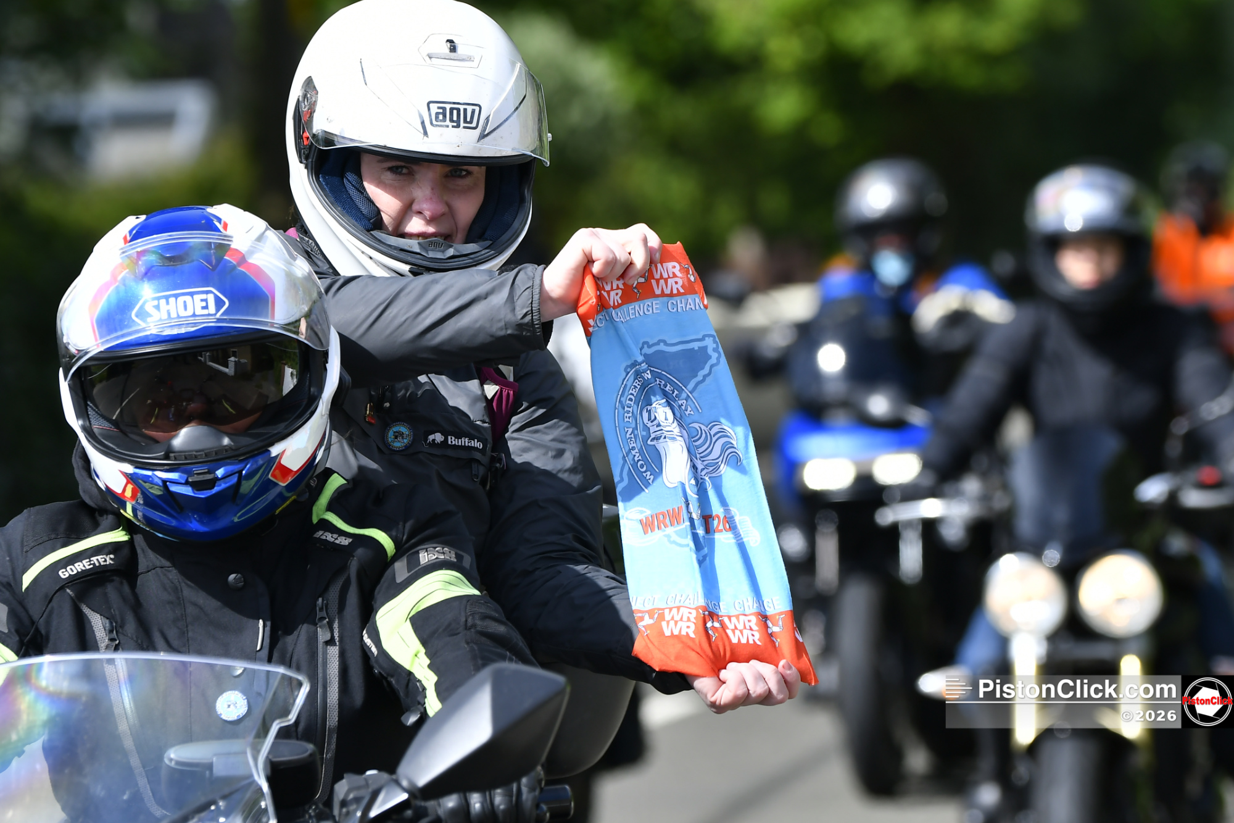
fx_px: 7711
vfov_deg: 6.1
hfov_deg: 9.1
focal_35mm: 225
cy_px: 412
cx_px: 617
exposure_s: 1/500
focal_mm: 150
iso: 160
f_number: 3.5
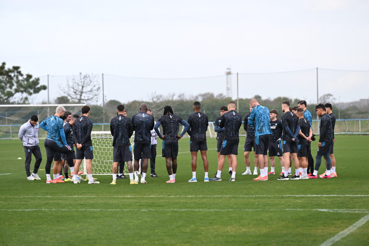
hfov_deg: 10.3
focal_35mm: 200
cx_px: 184
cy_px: 123
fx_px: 2050
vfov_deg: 6.9
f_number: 4.5
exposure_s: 1/1250
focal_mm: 200
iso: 400
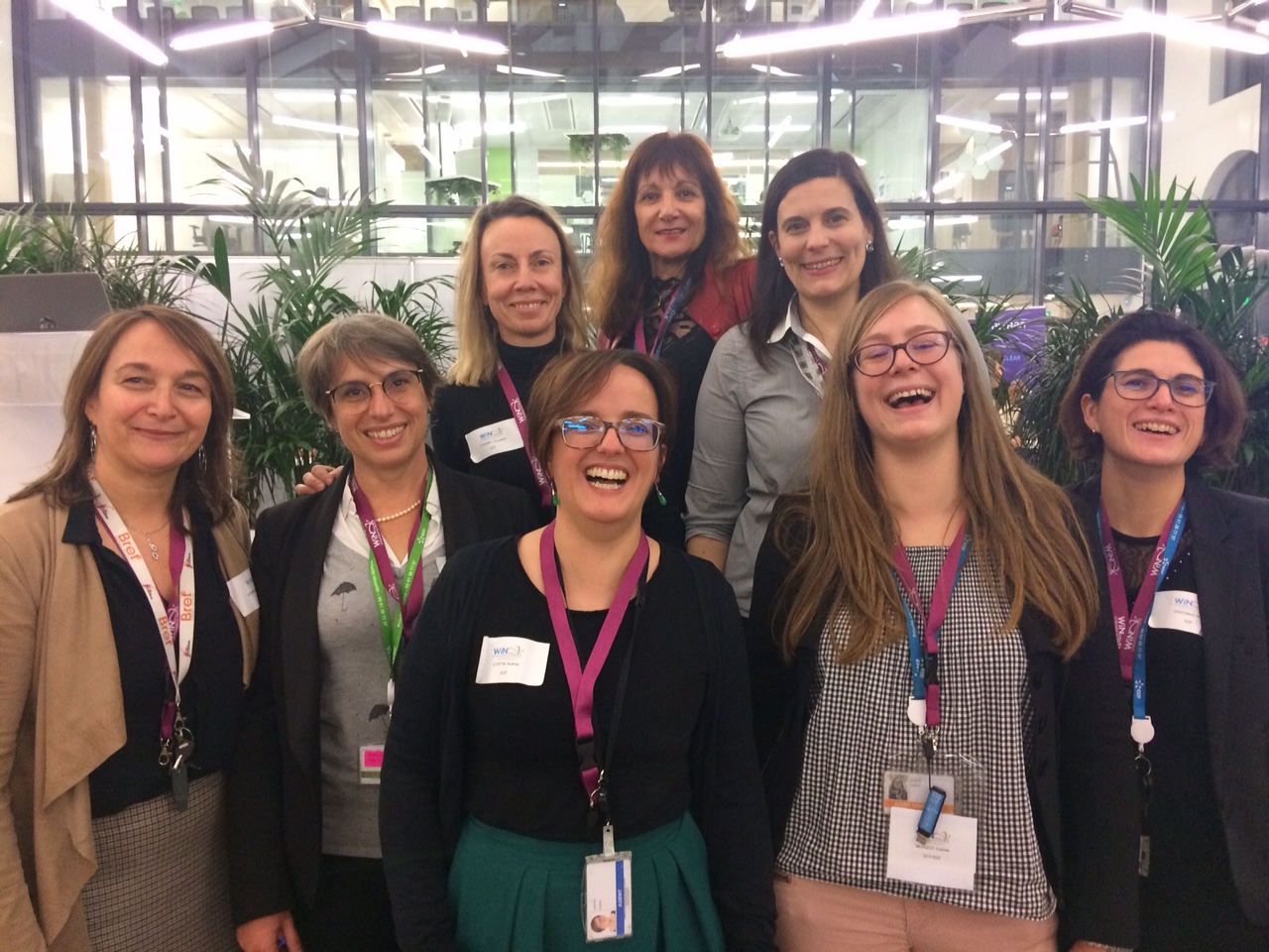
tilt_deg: -5.8
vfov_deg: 48.2
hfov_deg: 61.7
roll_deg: +1.4
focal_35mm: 29
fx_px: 1063
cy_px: 476
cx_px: 634
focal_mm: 4.15
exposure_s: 1/33
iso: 320
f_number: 2.2
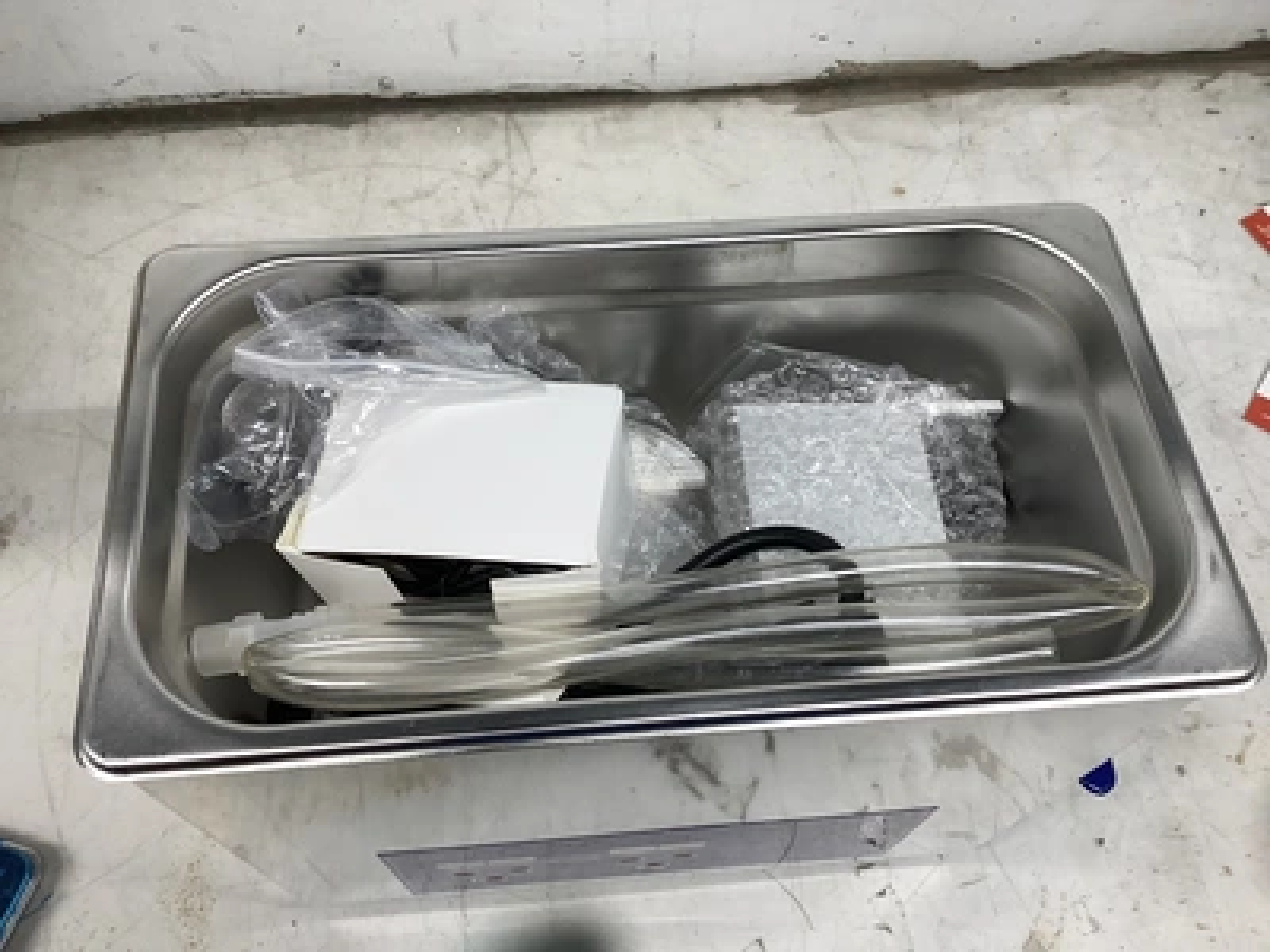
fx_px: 1137
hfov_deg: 58.4
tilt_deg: -62.7
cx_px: 635
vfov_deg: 45.4
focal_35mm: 31
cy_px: 476
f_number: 2.4
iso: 64
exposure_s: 1/120
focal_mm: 3.3
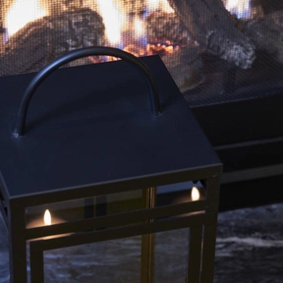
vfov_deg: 10.2
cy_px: 269
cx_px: 90
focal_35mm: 170
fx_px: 1572
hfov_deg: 10.3
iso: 100
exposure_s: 4
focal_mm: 90
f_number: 5.6
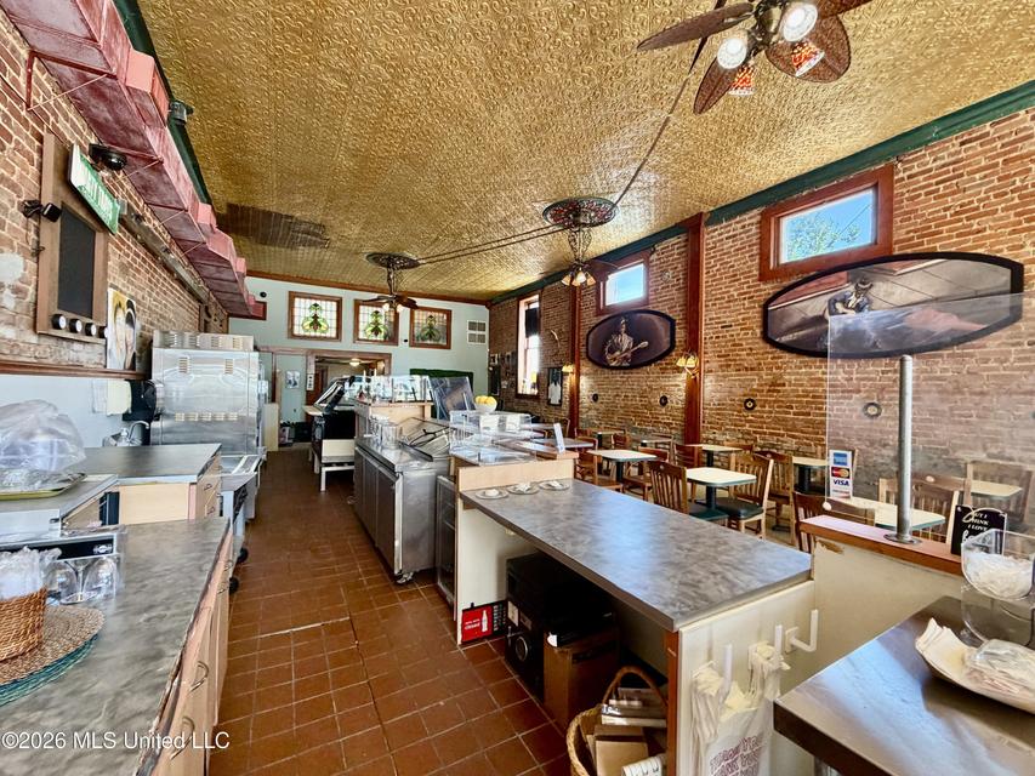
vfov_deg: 85.7
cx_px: 518
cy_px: 388
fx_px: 419
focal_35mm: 14
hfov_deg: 102.1
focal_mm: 2.22
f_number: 2.2
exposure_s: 1/60
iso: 250
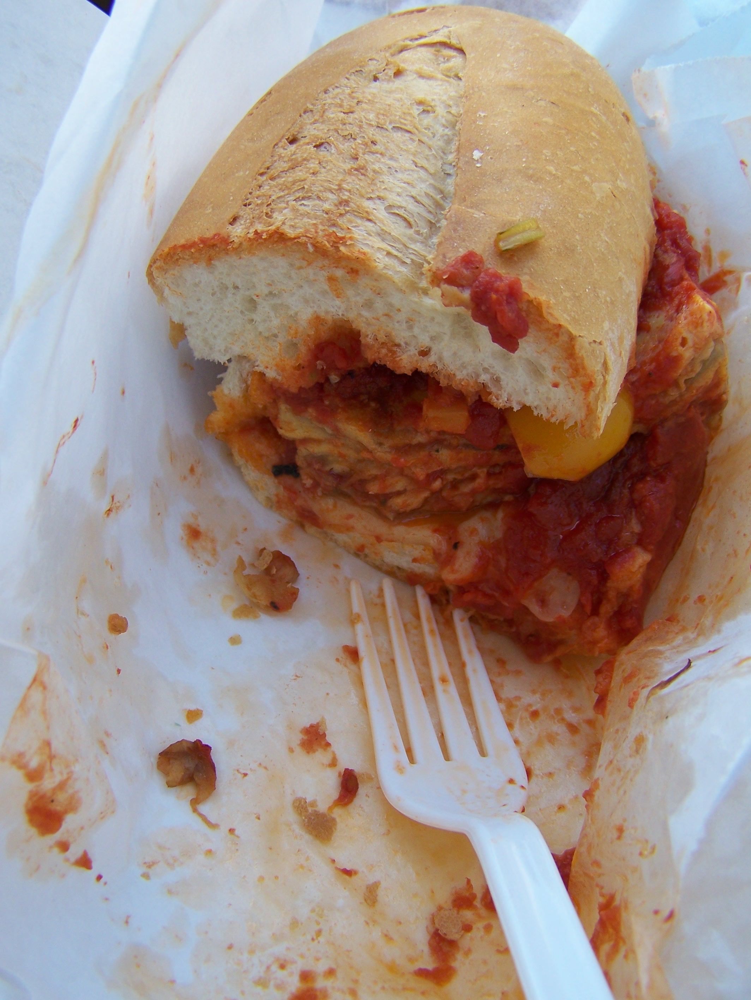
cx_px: 376
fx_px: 1098
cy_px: 500
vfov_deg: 48.9
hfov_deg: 37.8
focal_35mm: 38
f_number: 2.8
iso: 80
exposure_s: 1/160
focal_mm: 6.3
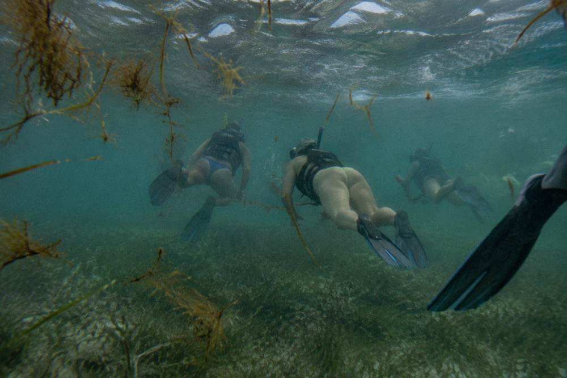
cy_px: 189
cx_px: 284
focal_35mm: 35
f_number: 7.1
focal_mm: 35
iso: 800
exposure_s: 1/500
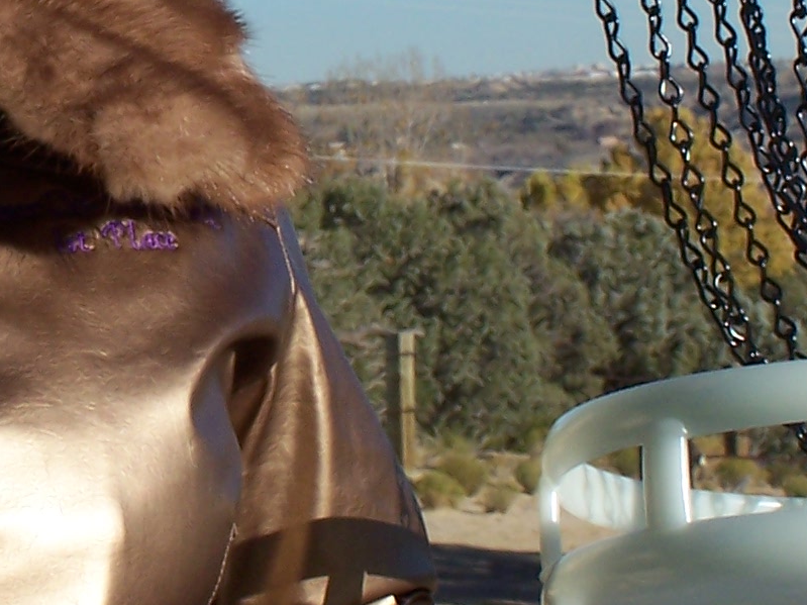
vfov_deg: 7.4
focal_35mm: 199
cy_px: 15
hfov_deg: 9.9
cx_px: 46
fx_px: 4639
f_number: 6.3
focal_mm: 11.5
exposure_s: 1/500
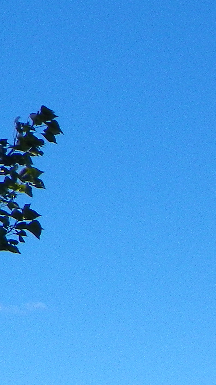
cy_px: 469
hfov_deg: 7.8
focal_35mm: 138
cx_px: 597
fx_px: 1406
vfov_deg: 15.0
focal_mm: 6.2
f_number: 5.6
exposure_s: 1/320
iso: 64
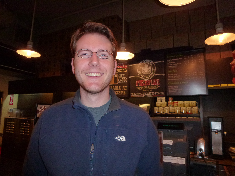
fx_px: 163
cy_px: 88
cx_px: 118
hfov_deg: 71.6
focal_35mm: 24
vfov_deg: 56.8
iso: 400
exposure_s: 1/60
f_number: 3.3
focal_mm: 4.3
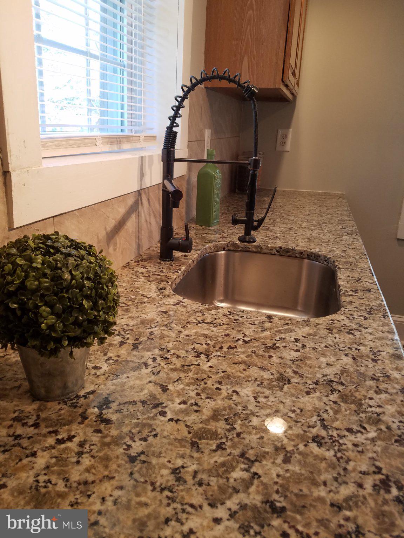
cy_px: 269
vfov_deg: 67.3
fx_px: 405
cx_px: 202
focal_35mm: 26
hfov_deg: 53.1
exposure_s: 1/60
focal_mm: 4.2
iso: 80
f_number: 1.7
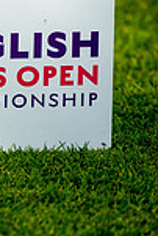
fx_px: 5031
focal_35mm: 766
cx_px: -252
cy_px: 115
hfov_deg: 1.8
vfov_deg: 2.7
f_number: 5.6
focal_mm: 200
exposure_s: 1/1000
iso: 125
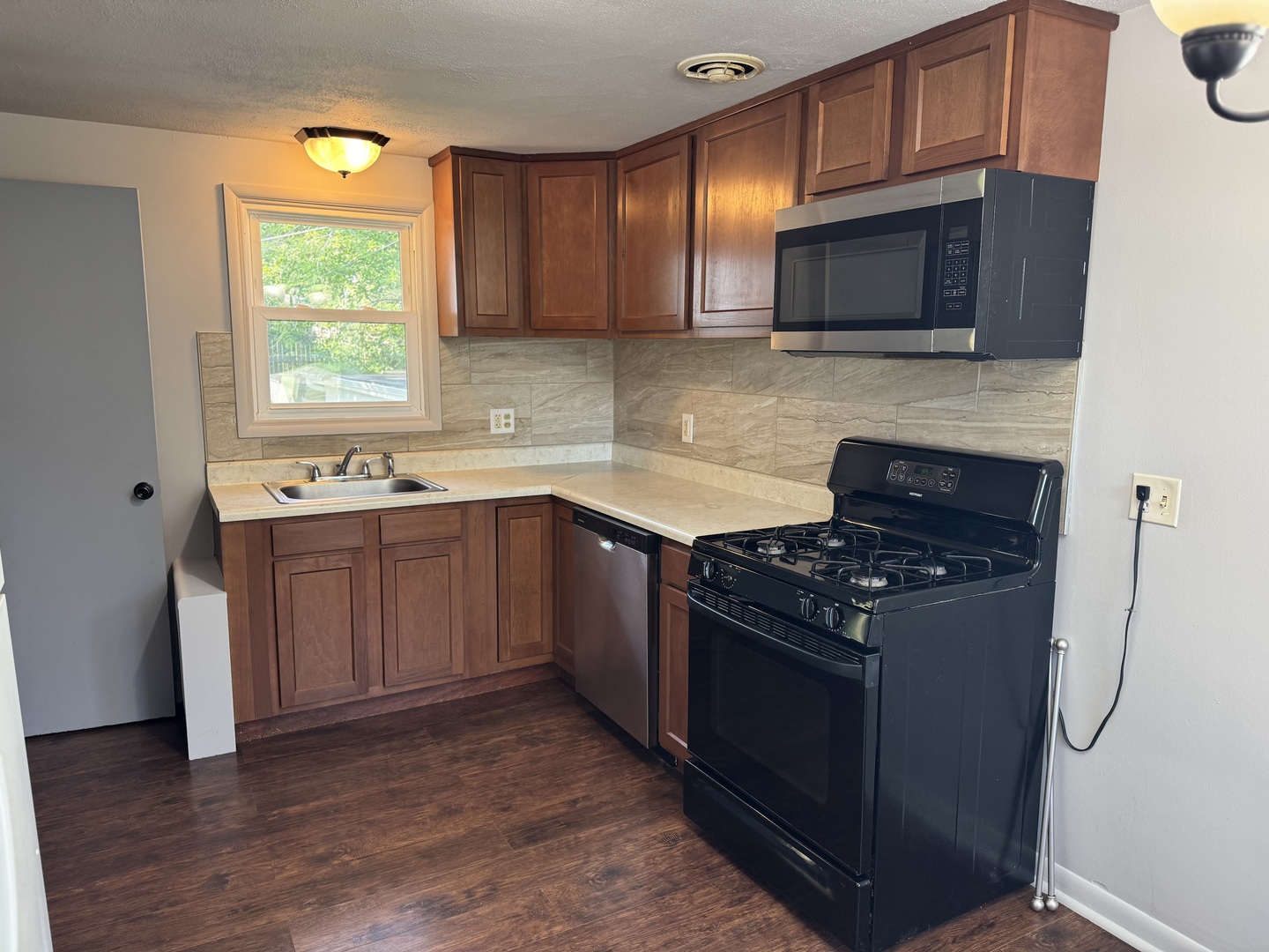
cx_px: 634
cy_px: 476
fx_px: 880
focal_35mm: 24
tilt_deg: -8.9
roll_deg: -0.3
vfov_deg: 56.8
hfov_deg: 71.6
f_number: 1.78
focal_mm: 6.76
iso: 160
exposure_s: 1/60
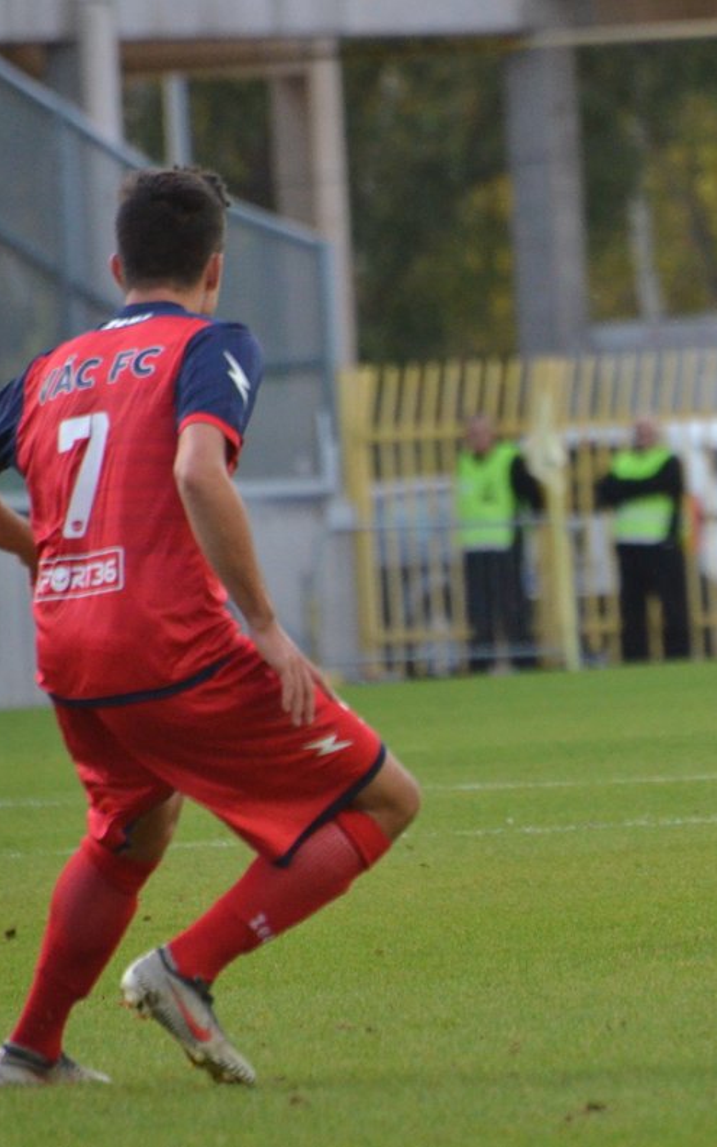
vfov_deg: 3.2
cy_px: 574
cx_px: 856
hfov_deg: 2.0
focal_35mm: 647
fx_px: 20228
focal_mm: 280
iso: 2000
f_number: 5.6
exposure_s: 1/1250
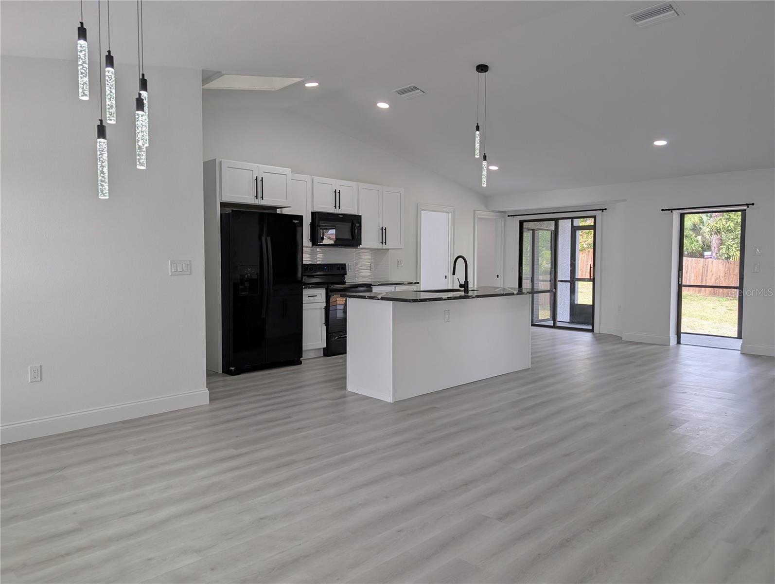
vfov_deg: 56.9
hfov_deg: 71.5
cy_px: 292
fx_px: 538
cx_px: 388
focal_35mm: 24
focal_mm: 6.9
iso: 35
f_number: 1.68
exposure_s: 1/120
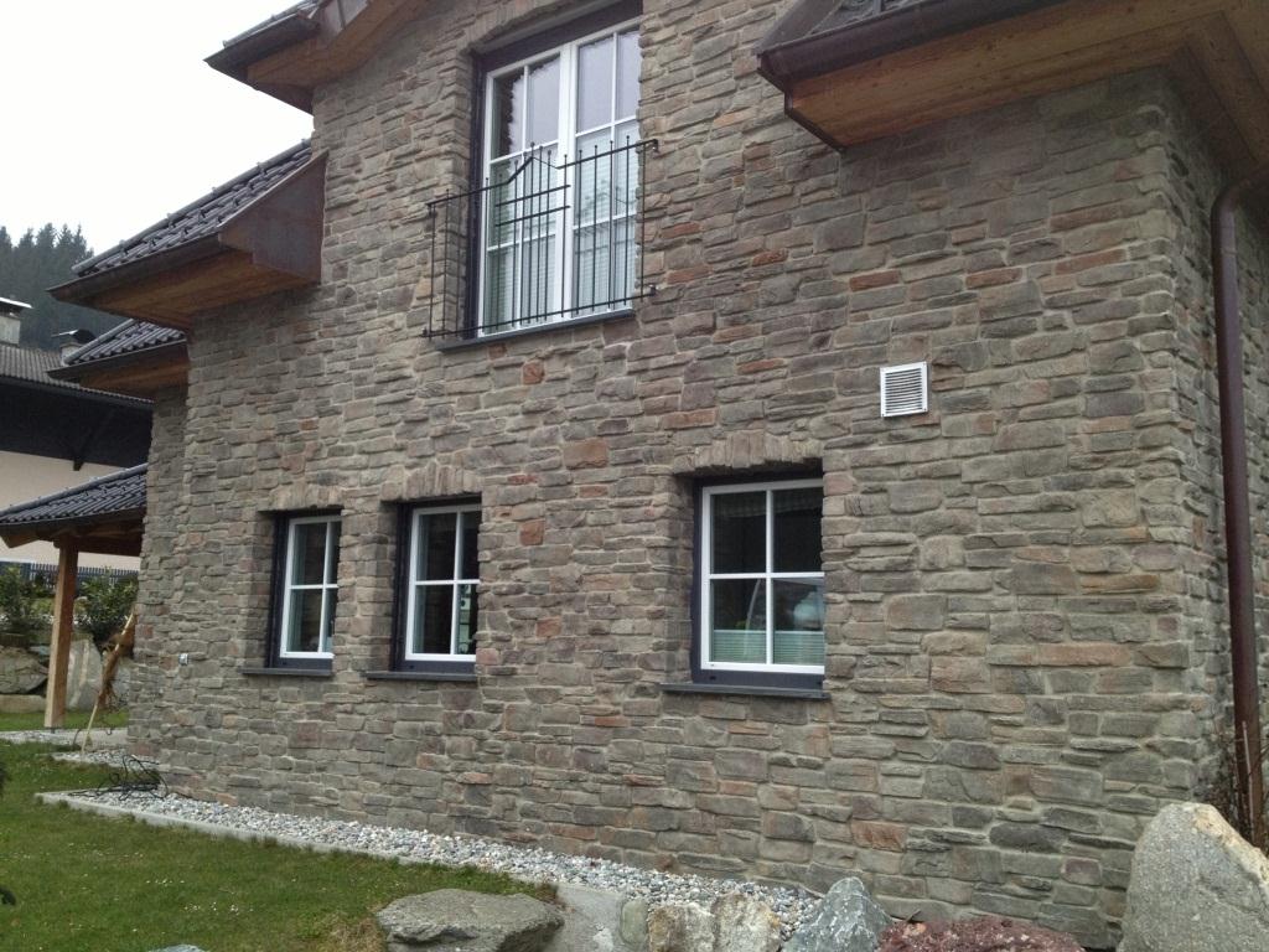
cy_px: 476
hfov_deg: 52.6
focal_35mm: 35
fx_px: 1283
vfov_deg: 40.7
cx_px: 634
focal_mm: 4.28
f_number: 2.4
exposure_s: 1/120
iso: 100
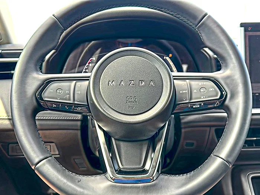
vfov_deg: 54.9
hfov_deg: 69.4
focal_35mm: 25
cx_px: 130
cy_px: 98
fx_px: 188
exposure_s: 1/206
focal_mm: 6.86
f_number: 1.78
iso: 100
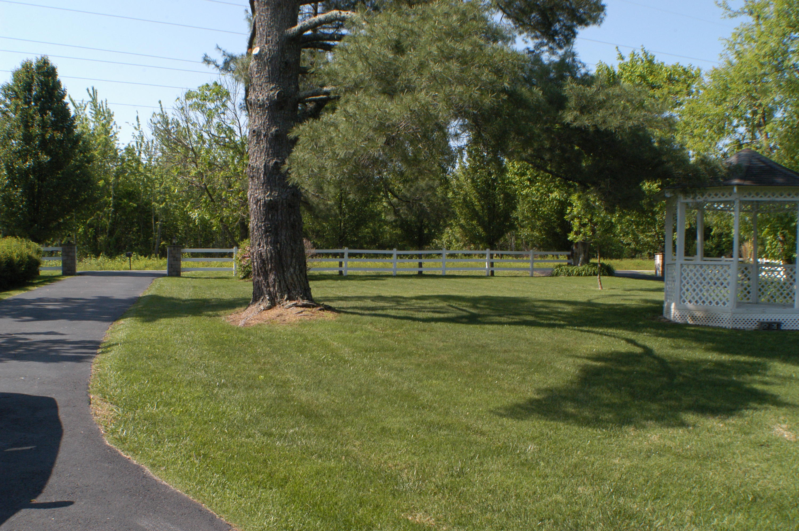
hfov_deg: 42.4
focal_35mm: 46
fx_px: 1031
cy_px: 266
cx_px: 400
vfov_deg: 28.9
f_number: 10
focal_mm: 31
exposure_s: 1/350
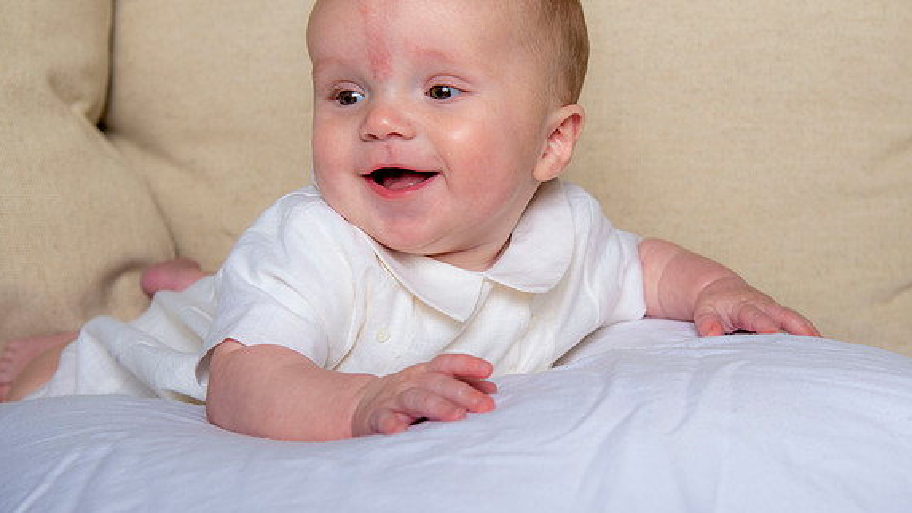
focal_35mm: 65
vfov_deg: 18.5
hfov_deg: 32.2
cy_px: 275
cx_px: 584
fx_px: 1572
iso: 200
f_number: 5
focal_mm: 48
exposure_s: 1/200
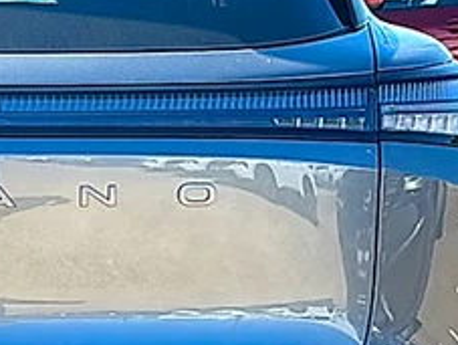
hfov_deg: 16.4
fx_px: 1550
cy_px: 241
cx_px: -26
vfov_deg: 12.7
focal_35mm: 117
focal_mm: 6.86
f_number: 1.78
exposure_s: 1/2674
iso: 80
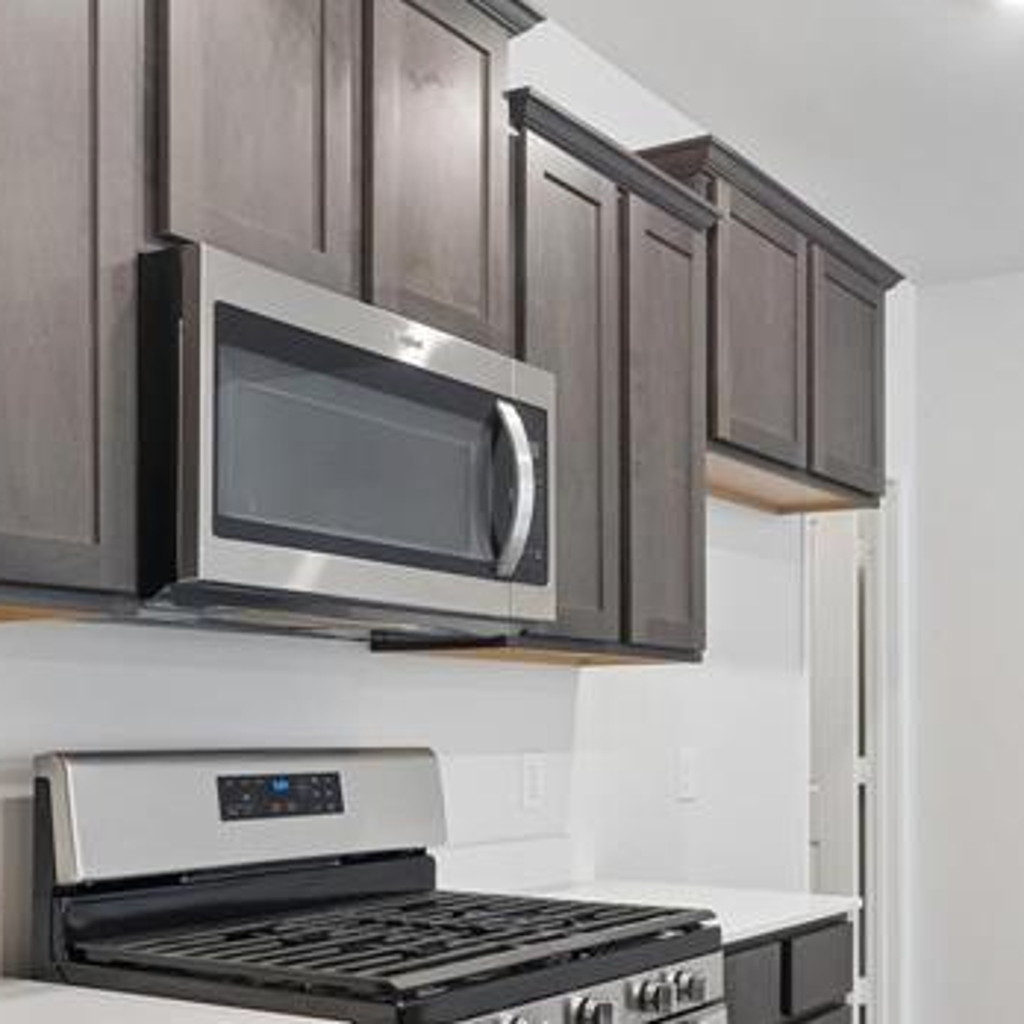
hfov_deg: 40.3
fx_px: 1381
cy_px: 786
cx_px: 665
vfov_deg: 39.4
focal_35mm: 41
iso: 100
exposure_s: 1/2
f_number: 8
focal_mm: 11
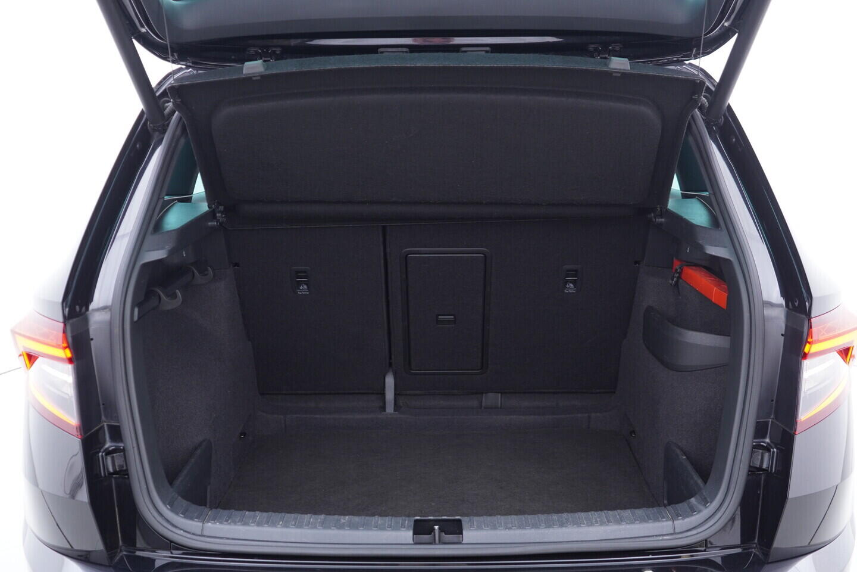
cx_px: 428
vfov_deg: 36.9
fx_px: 857
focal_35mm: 36
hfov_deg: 53.1
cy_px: 286
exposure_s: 1/40
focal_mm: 24
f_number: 2.8
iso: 320
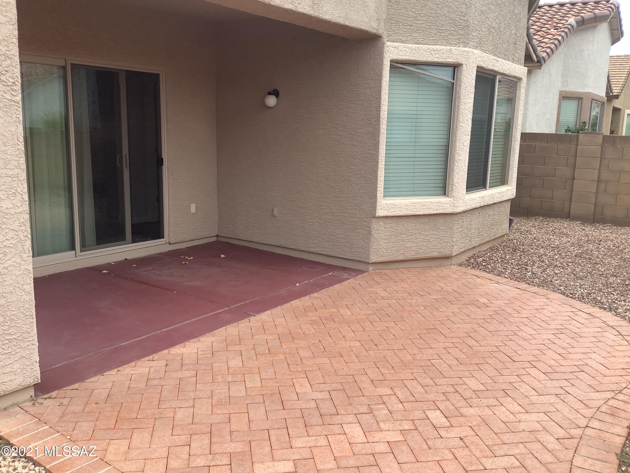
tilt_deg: -11.1
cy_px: 236
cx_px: 315
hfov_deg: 58.4
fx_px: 564
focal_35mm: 31
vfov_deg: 45.4
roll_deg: -1.3
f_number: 2.4
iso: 25
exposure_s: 1/445
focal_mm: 3.3
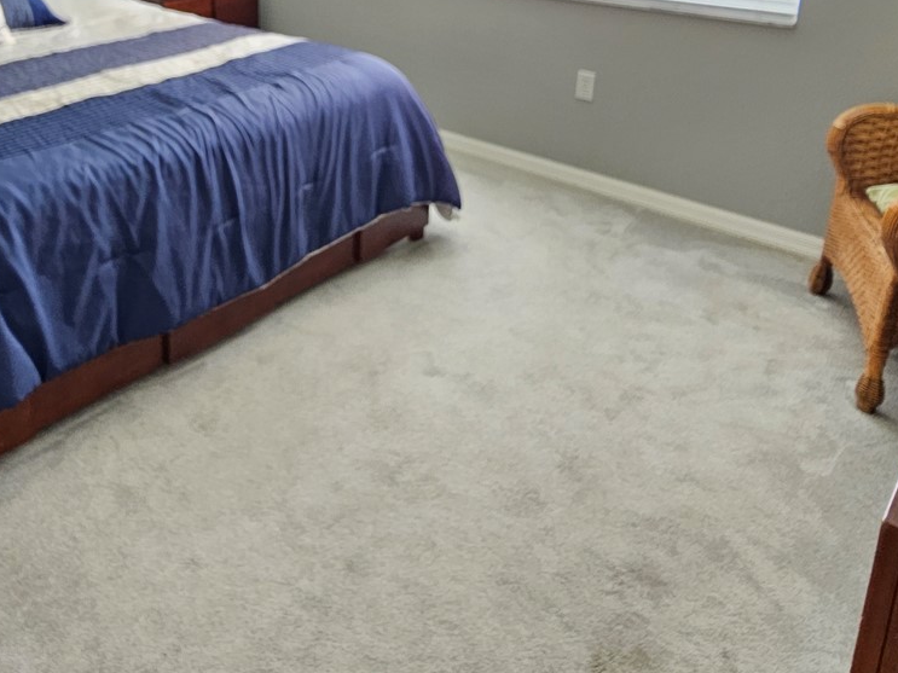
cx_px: 216
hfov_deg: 59.8
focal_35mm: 28
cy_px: 54
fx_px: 726
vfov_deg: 44.7
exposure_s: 1/60
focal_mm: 2.2
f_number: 2.2
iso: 160
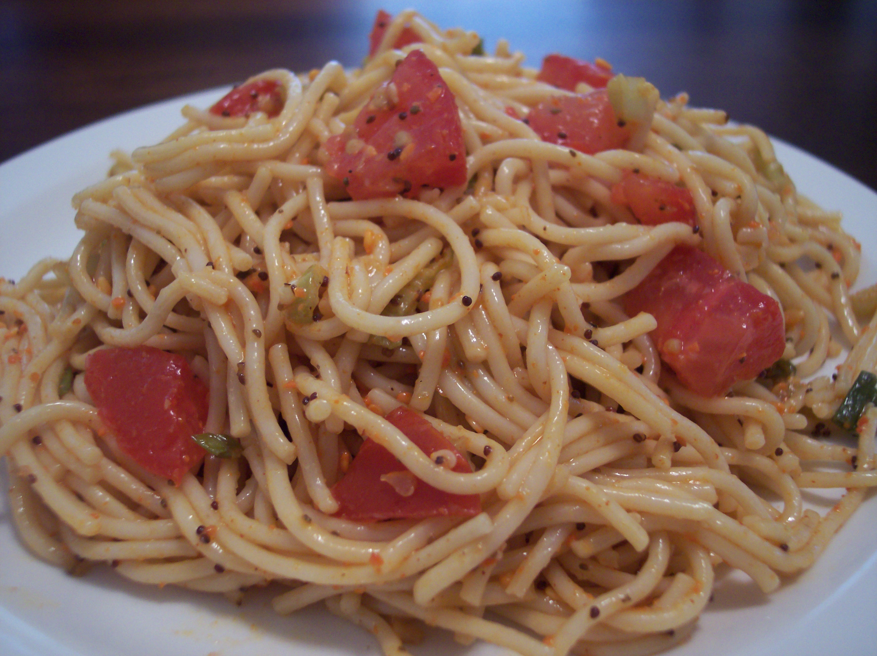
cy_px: 328
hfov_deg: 49.0
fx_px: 962
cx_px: 438
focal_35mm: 38
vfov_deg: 37.7
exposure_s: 1/10
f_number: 2.8
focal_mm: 8
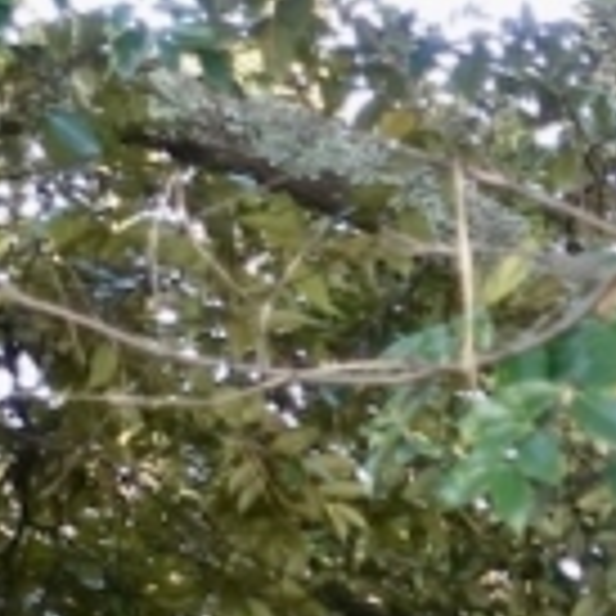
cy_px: 1540
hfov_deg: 5.4
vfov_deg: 5.4
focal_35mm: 312
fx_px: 6282
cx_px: 1479
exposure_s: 1/80
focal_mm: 18.1
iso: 125
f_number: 2.8
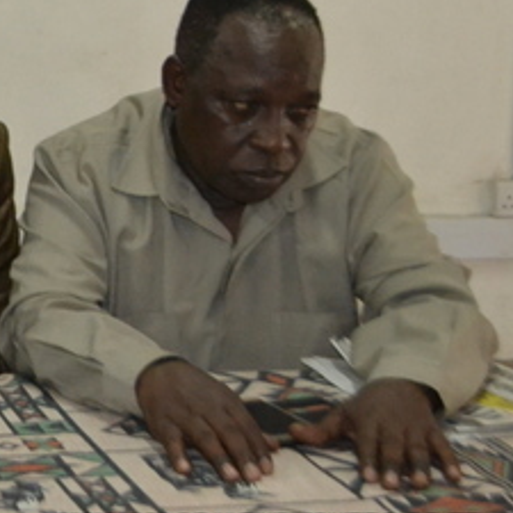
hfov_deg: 14.2
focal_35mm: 116
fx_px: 1945
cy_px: 83
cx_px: -212
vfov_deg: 14.9
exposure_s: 1/60
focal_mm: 32
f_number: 4.8
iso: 3200
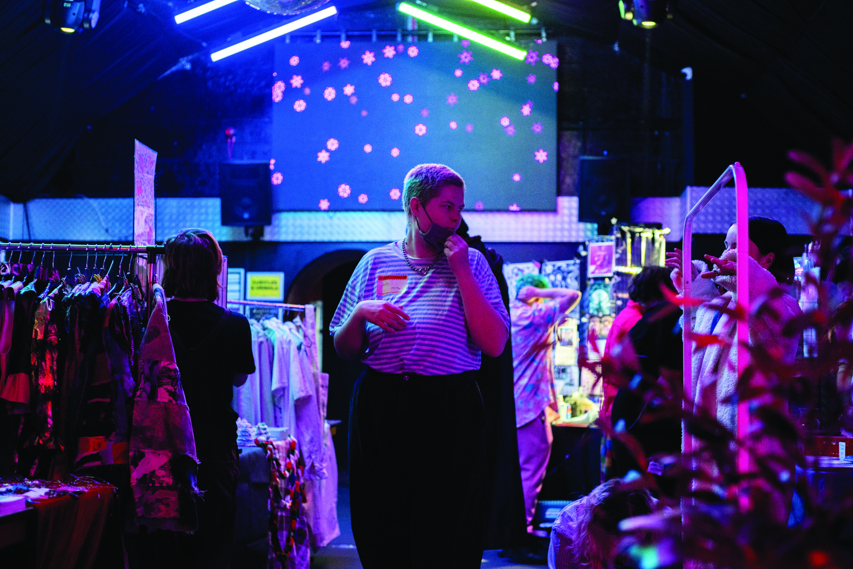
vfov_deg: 27.0
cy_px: 284
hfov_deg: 39.6
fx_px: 1185
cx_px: 426
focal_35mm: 50
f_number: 3.2
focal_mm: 50
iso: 2000
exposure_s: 1/125
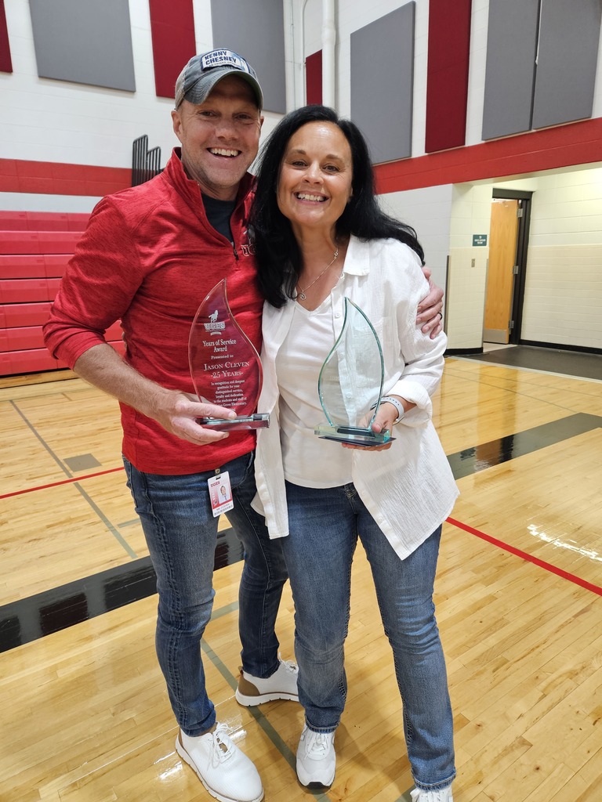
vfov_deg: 73.9
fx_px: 533
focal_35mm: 23
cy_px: 401
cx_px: 301
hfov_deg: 58.9
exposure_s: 1/120
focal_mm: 5.4
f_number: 1.8
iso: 320
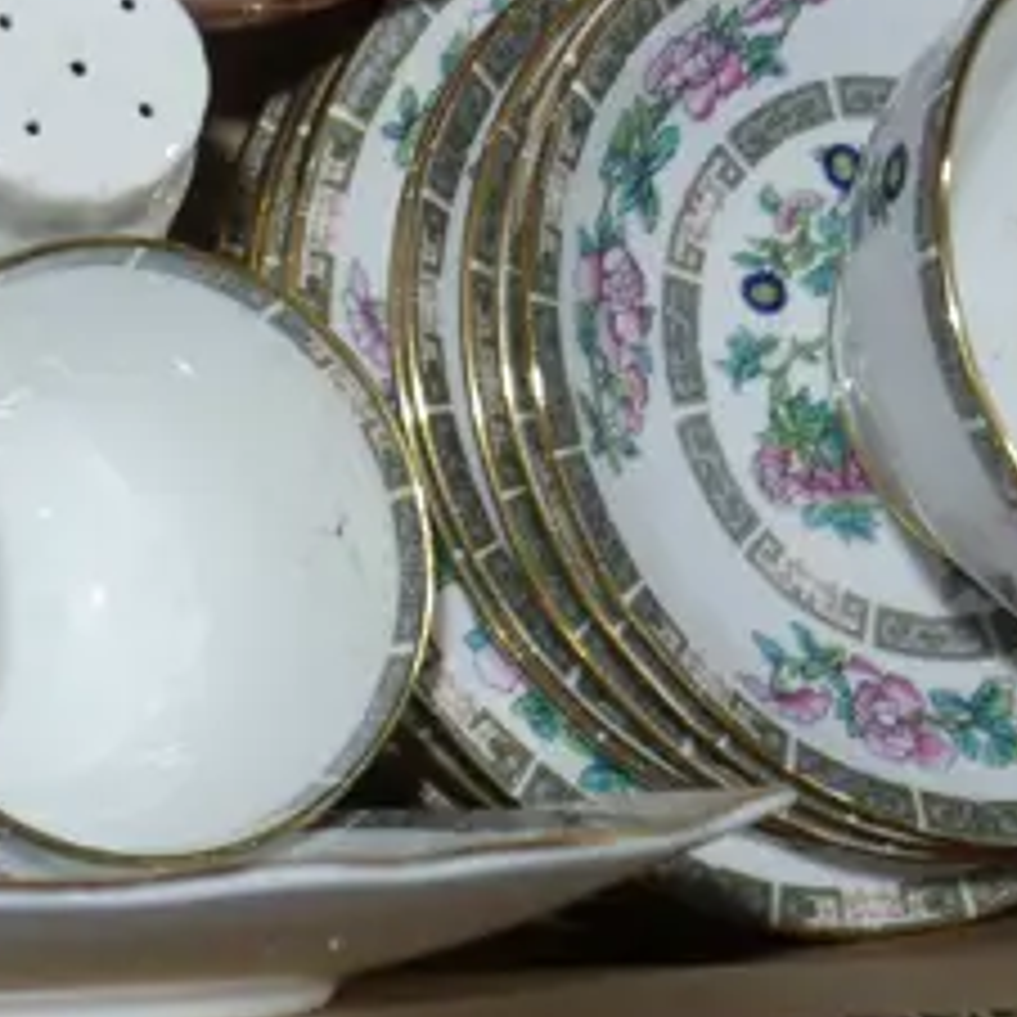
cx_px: -284
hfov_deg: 14.0
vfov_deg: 14.0
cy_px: -288
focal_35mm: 120
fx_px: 3989
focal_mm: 15
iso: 200
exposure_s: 1/125
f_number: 3.6
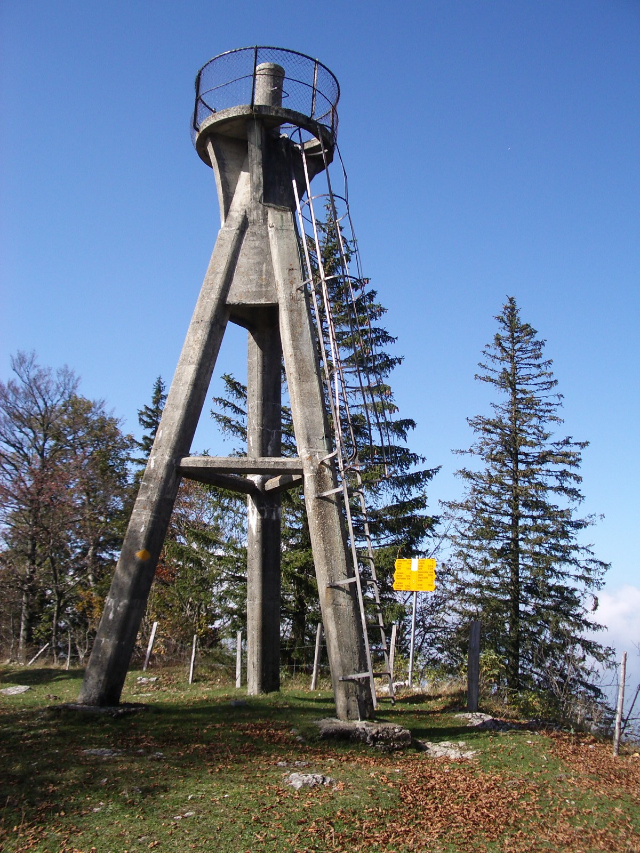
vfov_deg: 52.6
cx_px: 320
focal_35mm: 35
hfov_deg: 40.7
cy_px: 426
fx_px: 863
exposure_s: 1/320
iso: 80
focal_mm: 5.8
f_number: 4.3
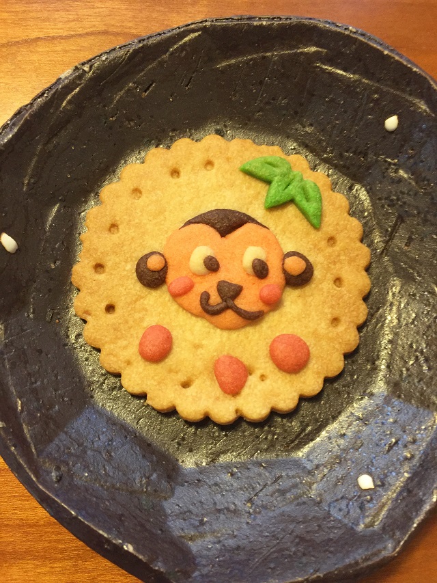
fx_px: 488
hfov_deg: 48.2
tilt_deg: -78.0
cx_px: 218
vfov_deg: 61.7
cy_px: 292
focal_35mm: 29
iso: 200
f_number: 2.2
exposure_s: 1/30
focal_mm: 4.15
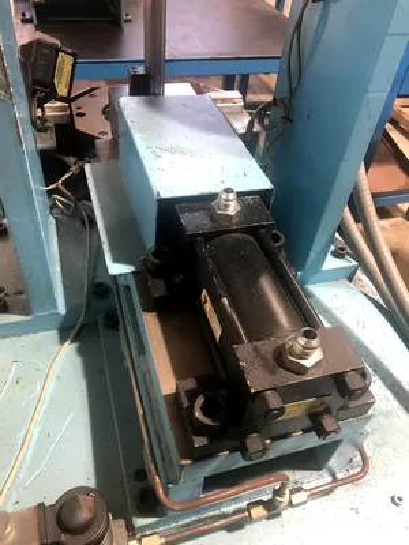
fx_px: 441
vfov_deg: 63.4
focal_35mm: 28
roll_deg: -6.9
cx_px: 204
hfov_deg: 49.7
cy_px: 272
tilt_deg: -43.7
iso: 64
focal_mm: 4
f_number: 1.8
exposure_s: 1/15
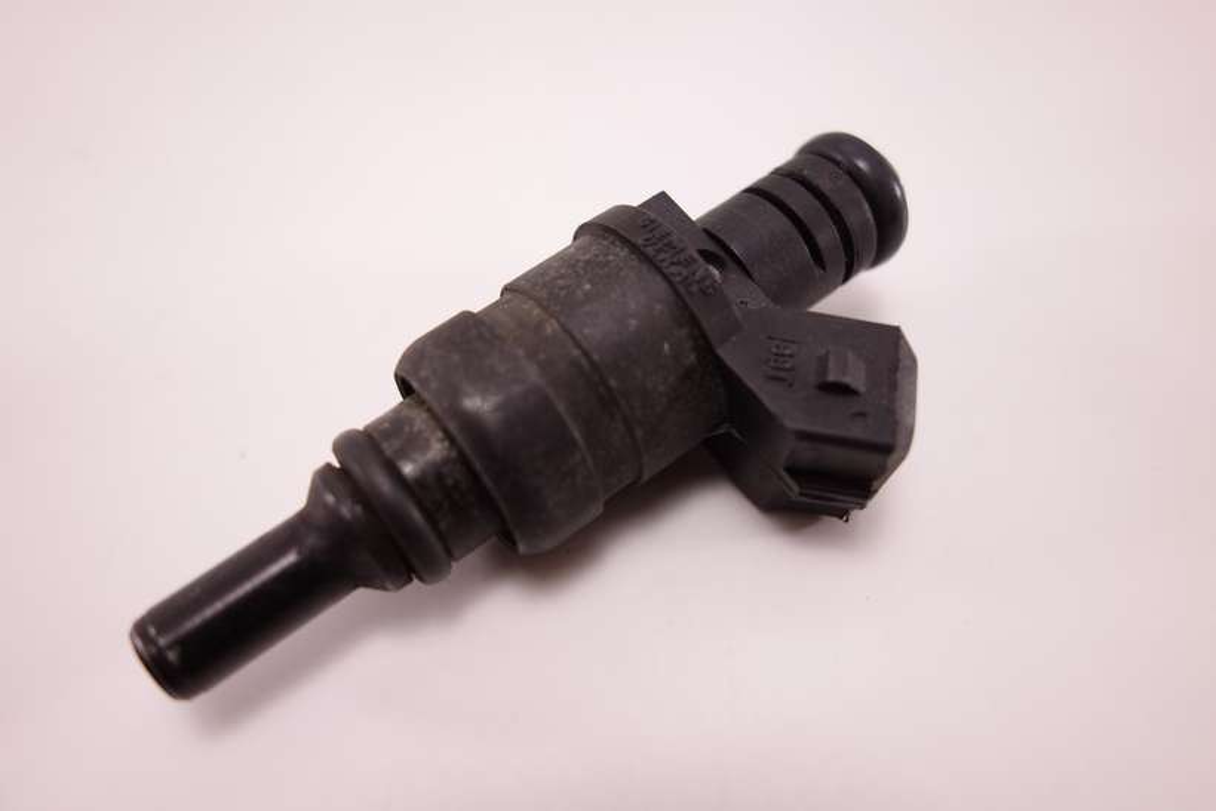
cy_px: 406
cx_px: 608
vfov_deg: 46.4
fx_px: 946
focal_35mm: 28
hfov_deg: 65.5
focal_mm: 10.42
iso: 125
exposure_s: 1/100
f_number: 2.5
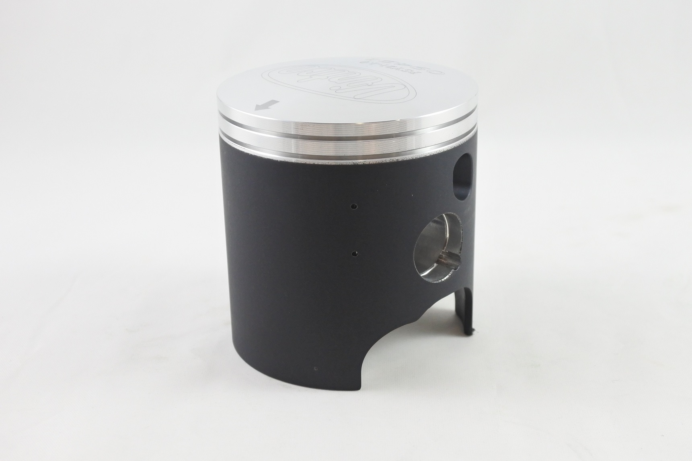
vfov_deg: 31.2
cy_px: 230
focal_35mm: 43
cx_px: 346
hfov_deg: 45.4
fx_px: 827
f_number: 4.5
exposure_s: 1/125
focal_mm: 16.1
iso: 640
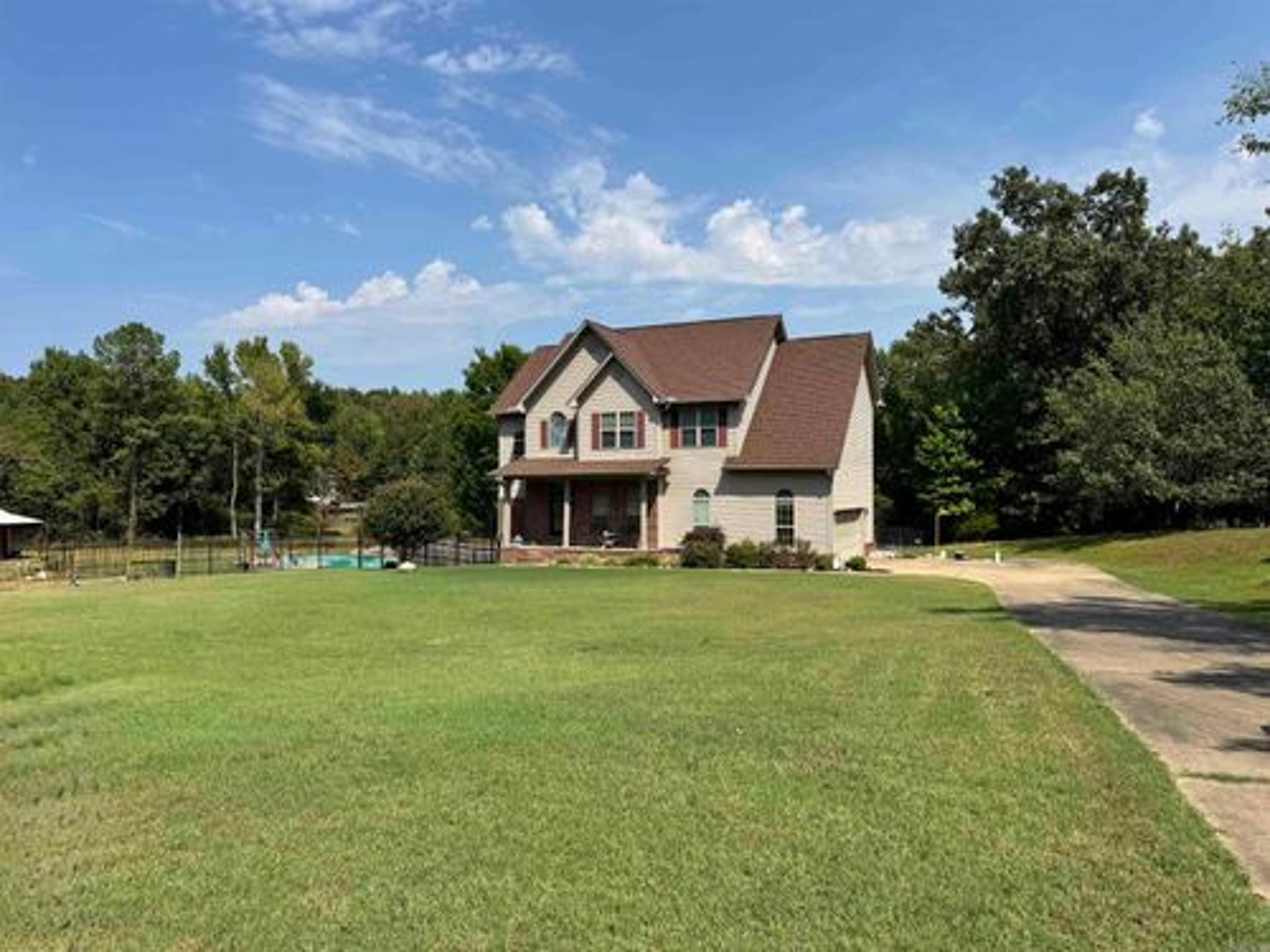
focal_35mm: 24
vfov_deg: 56.8
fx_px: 881
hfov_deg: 71.6
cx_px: 635
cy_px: 476
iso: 80
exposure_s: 1/5348
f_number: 1.78
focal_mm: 6.76
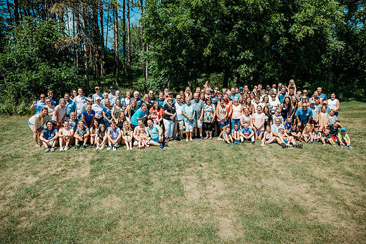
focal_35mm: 24
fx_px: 244
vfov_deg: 53.1
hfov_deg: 73.8
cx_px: 183
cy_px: 122
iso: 160
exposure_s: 1/500
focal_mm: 24
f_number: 5
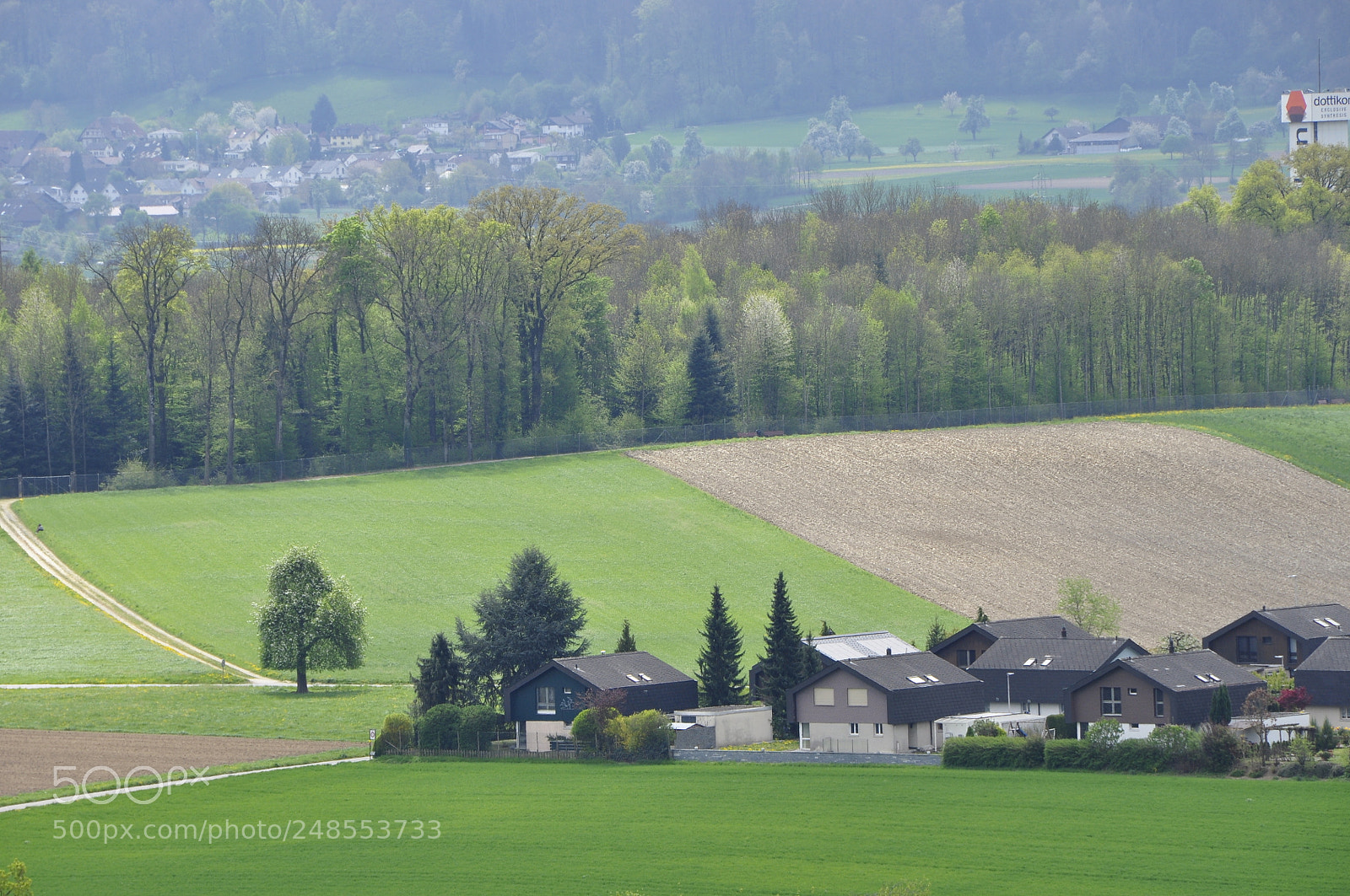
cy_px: 448
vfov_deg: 5.4
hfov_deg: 8.1
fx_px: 9552
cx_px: 675
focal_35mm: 255
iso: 200
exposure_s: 1/250
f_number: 10
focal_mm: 170
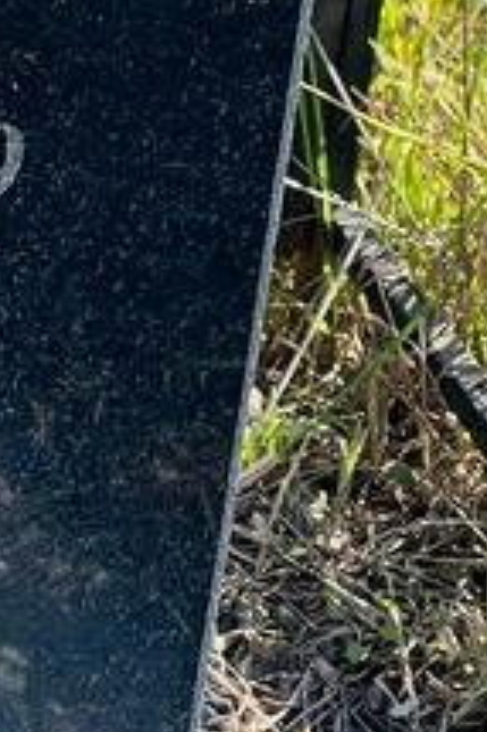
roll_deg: -3.2
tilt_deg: -27.6
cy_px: 89
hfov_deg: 4.6
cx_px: -385
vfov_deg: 6.9
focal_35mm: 298
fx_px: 6056
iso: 32
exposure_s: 1/198
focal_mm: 9
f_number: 2.8
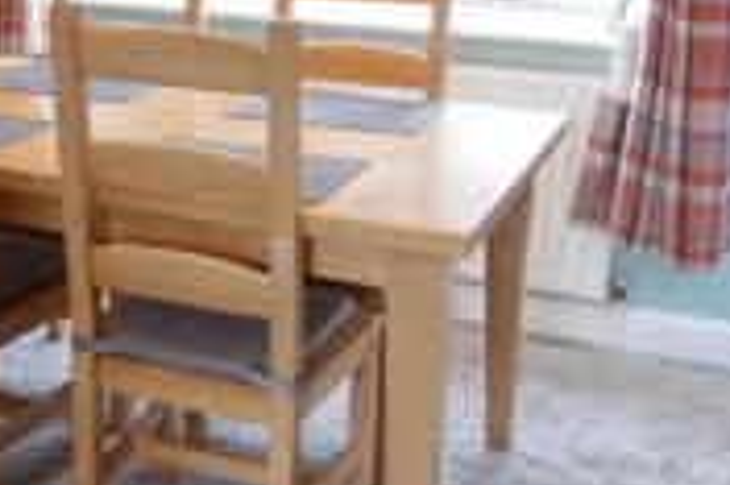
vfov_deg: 21.7
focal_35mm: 62
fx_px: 1256
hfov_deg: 31.8
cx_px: 174
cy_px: 131
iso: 1250
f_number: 4
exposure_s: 1/60
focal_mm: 9
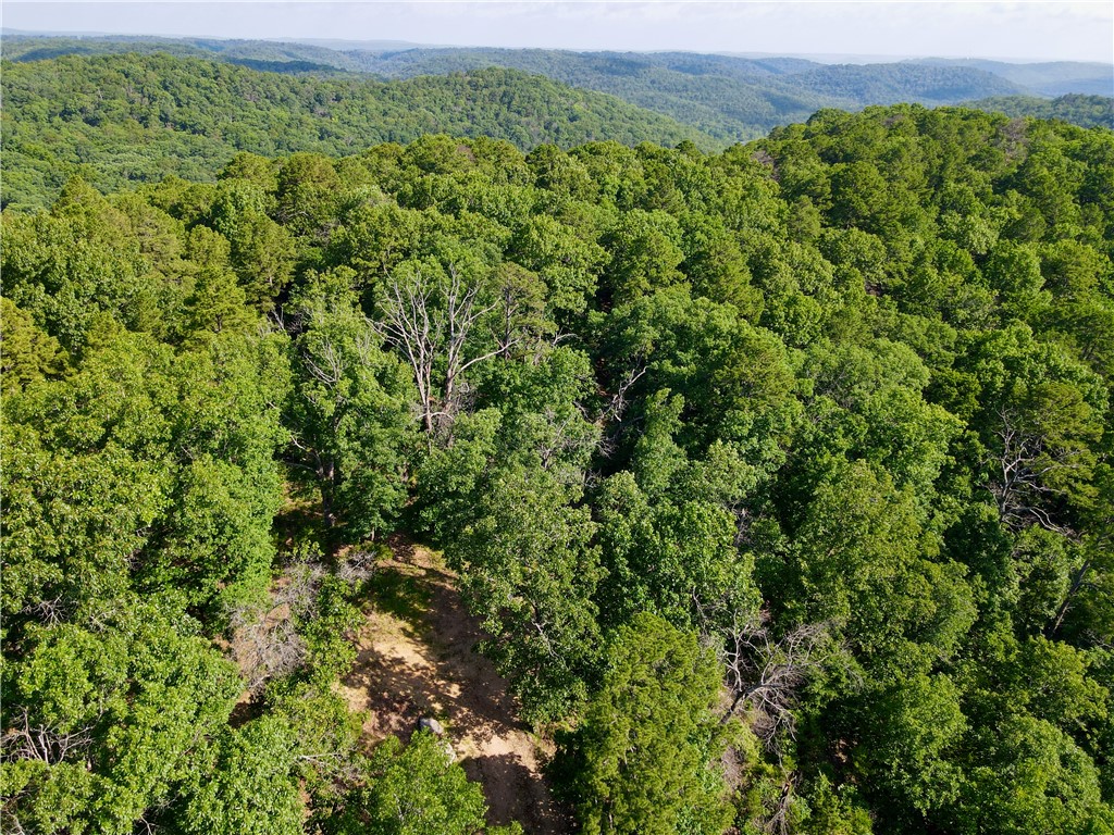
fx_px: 772
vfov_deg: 56.8
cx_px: 557
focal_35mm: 24
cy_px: 418
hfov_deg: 71.6
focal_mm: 4.5
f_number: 2.8
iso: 100
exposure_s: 1/240
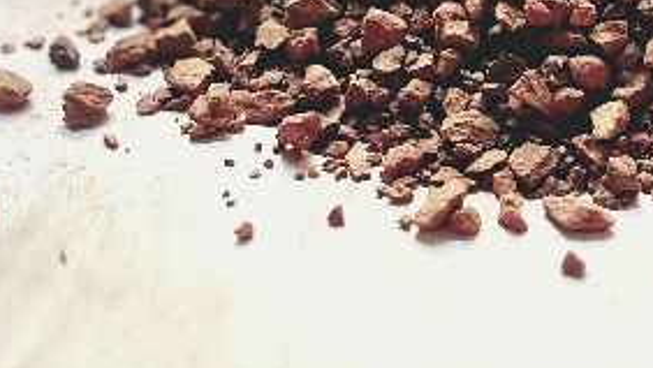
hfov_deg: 25.9
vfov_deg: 14.5
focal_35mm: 81
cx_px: 489
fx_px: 1403
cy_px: -76
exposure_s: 1/60.2
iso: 200
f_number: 1.6
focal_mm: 5.1
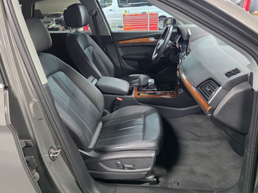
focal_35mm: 23
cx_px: 129
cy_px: 96
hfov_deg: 73.9
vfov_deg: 58.9
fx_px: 171
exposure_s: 1/120
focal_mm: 6.3
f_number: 1.7
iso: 800
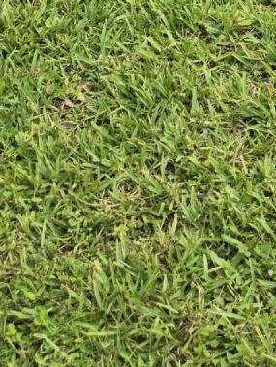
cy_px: -408
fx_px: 1286
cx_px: 548
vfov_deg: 13.5
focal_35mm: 121
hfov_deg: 11.1
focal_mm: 6.5
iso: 64
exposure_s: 1/5955
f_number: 1.4
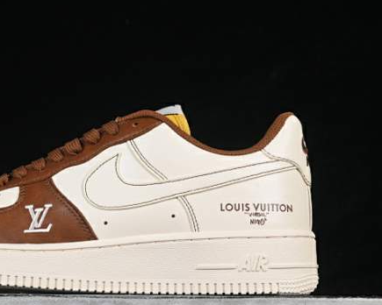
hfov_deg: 16.2
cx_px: 95
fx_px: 1334
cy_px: 162
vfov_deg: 13.1
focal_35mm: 118
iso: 160
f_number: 8
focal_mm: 50
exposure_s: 1/80
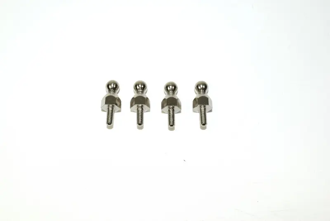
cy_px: 110
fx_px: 440
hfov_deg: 41.1
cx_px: 165
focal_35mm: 48
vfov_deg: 28.1
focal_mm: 32
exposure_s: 1/40
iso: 100
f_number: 14
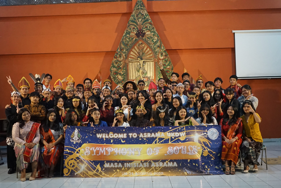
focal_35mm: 43
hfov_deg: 45.4
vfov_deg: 31.2
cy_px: 94
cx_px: 140
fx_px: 336
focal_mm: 29
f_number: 3.5
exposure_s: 1/160
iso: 4000
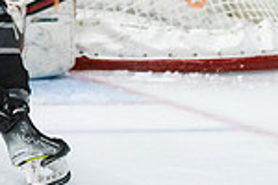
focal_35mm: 464
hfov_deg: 4.4
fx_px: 3583
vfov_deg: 2.9
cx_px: -171
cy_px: -149
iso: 1800
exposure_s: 1/640
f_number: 2.8
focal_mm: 70
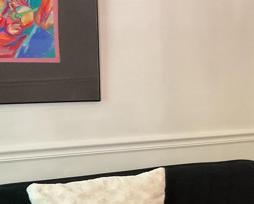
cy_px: 161
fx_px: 669
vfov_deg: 17.1
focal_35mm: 89
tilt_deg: -9.3
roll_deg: -0.4
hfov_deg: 20.1
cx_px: 307
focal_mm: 3
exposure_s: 1/60
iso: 250
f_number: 1.8
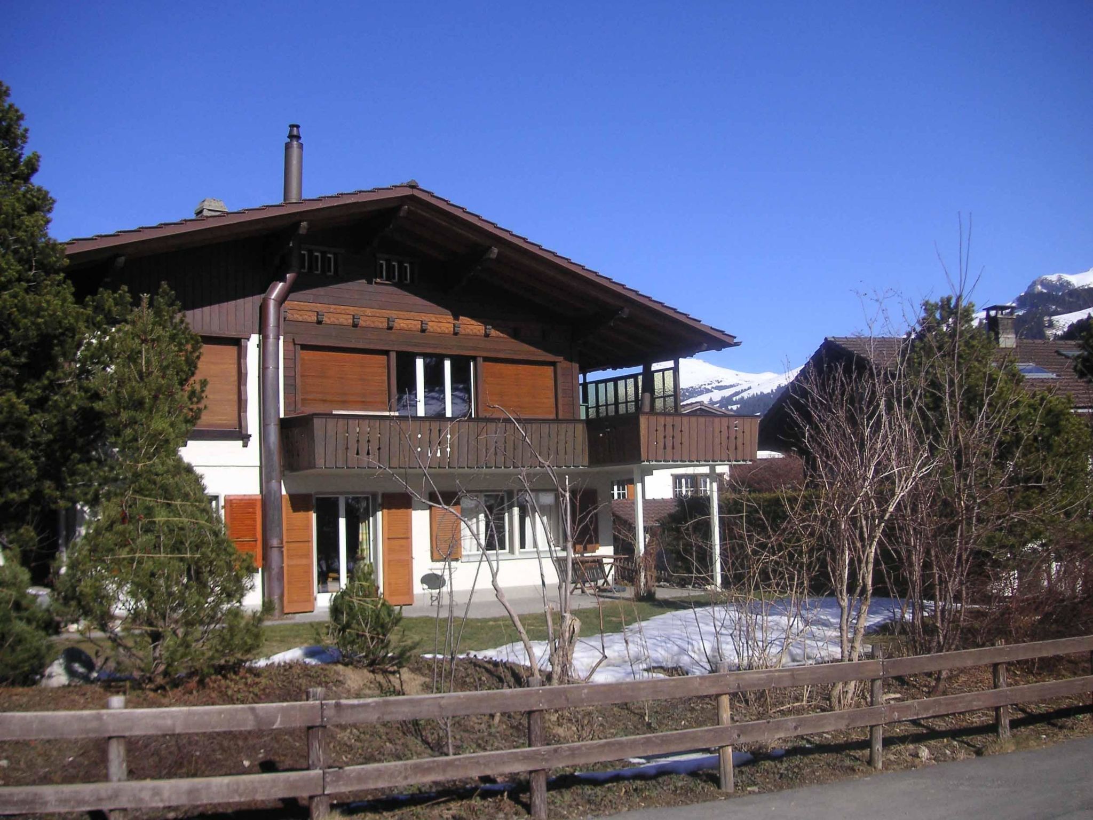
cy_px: 410
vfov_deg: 38.7
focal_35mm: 37
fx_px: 1168
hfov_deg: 50.1
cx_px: 546
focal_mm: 6.1
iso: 50
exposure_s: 1/180
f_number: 6.7
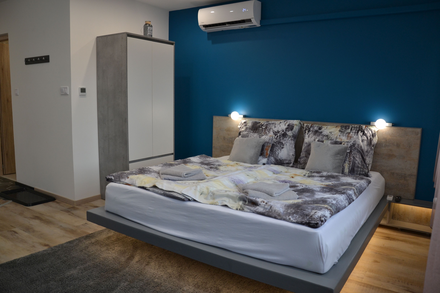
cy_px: 146
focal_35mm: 27
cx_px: 220
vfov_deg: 47.9
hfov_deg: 67.4
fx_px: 330
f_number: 4
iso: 400
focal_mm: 18
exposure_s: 1/60
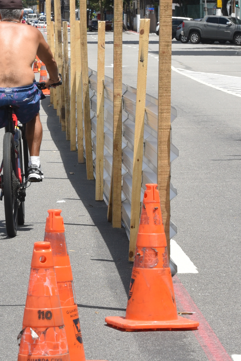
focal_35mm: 268
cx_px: -27
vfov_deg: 7.7
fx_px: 2690
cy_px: 112
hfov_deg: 5.1
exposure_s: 1/250
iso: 500
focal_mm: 98
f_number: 20
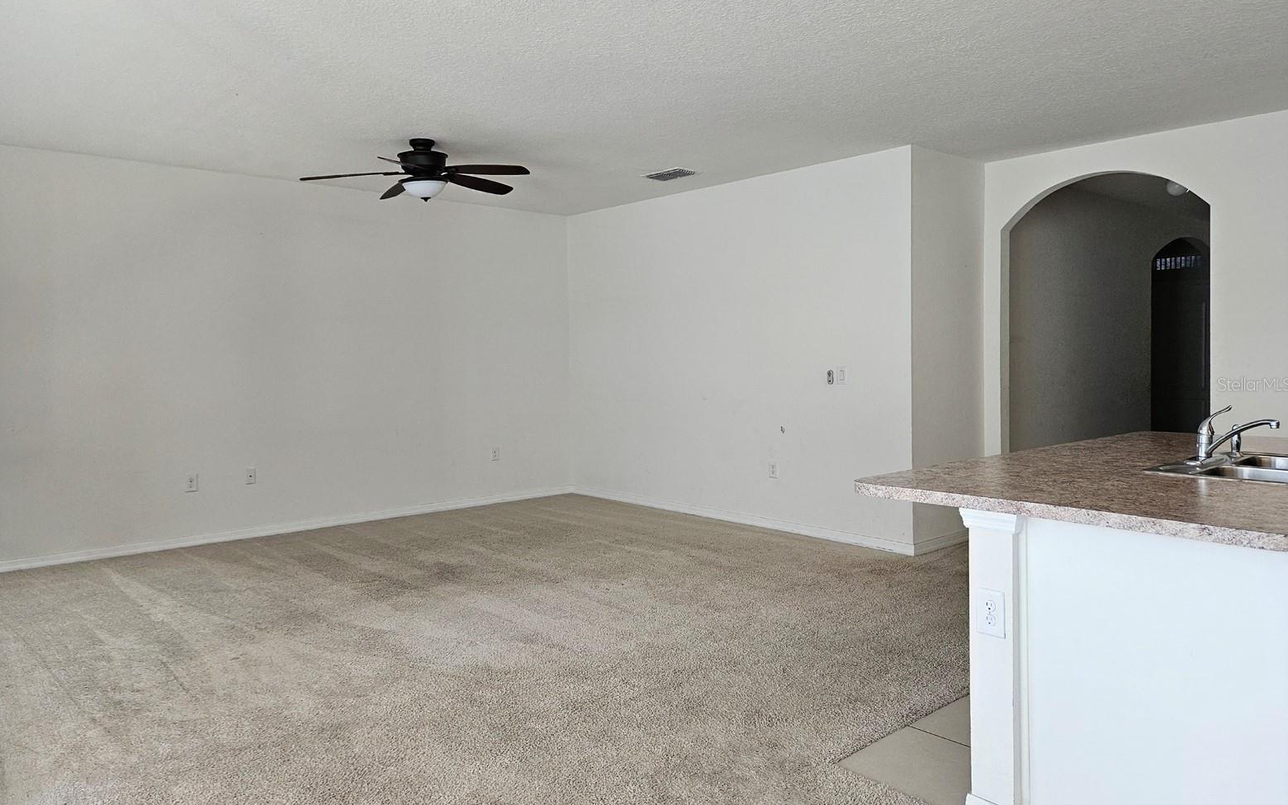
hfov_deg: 72.5
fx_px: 878
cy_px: 384
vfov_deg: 49.3
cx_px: 635
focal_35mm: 25
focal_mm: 5.4
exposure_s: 1/182
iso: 200
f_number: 1.8
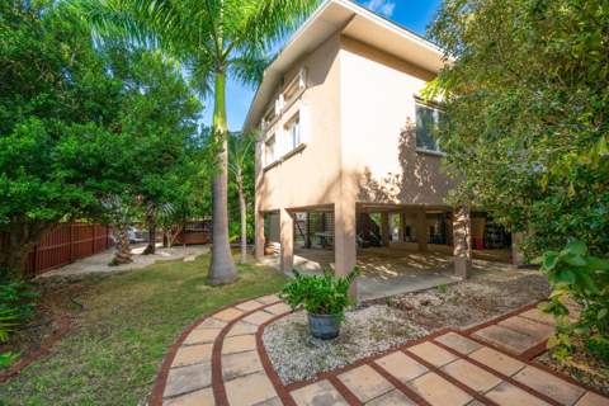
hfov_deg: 104.3
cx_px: 304
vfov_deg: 81.2
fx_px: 237
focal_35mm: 14
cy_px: 203
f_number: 8
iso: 320
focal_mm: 14
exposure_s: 1/200
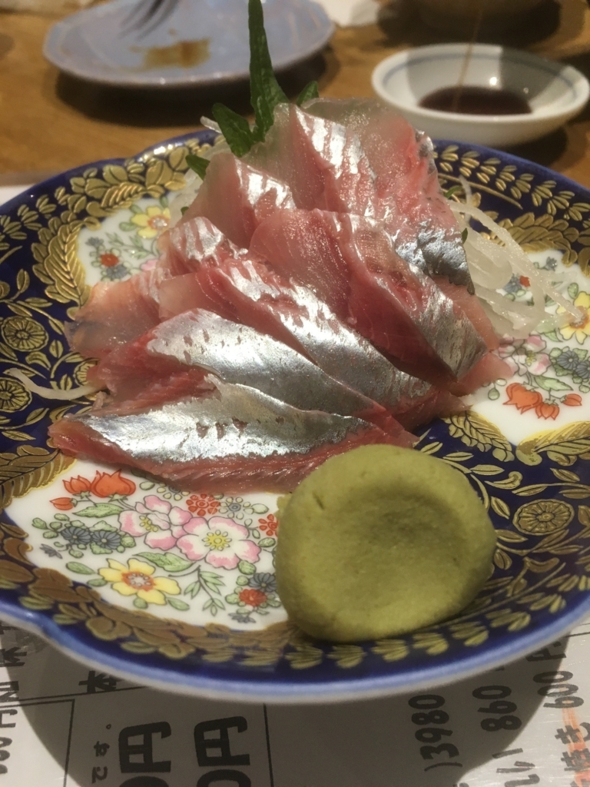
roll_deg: +1.8
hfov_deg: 48.2
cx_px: 295
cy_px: 394
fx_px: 659
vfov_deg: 61.7
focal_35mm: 29
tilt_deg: -44.5
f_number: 2.2
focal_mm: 4.15
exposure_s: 1/30
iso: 80
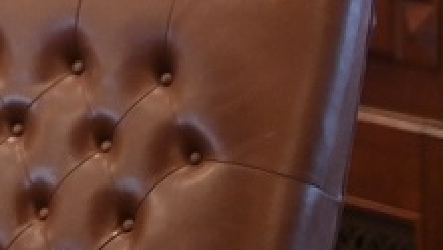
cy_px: -349
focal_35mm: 286
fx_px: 3361
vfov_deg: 4.2
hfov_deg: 7.2
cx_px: -532
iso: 2000
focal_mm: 50
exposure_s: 1/160
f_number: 2.8
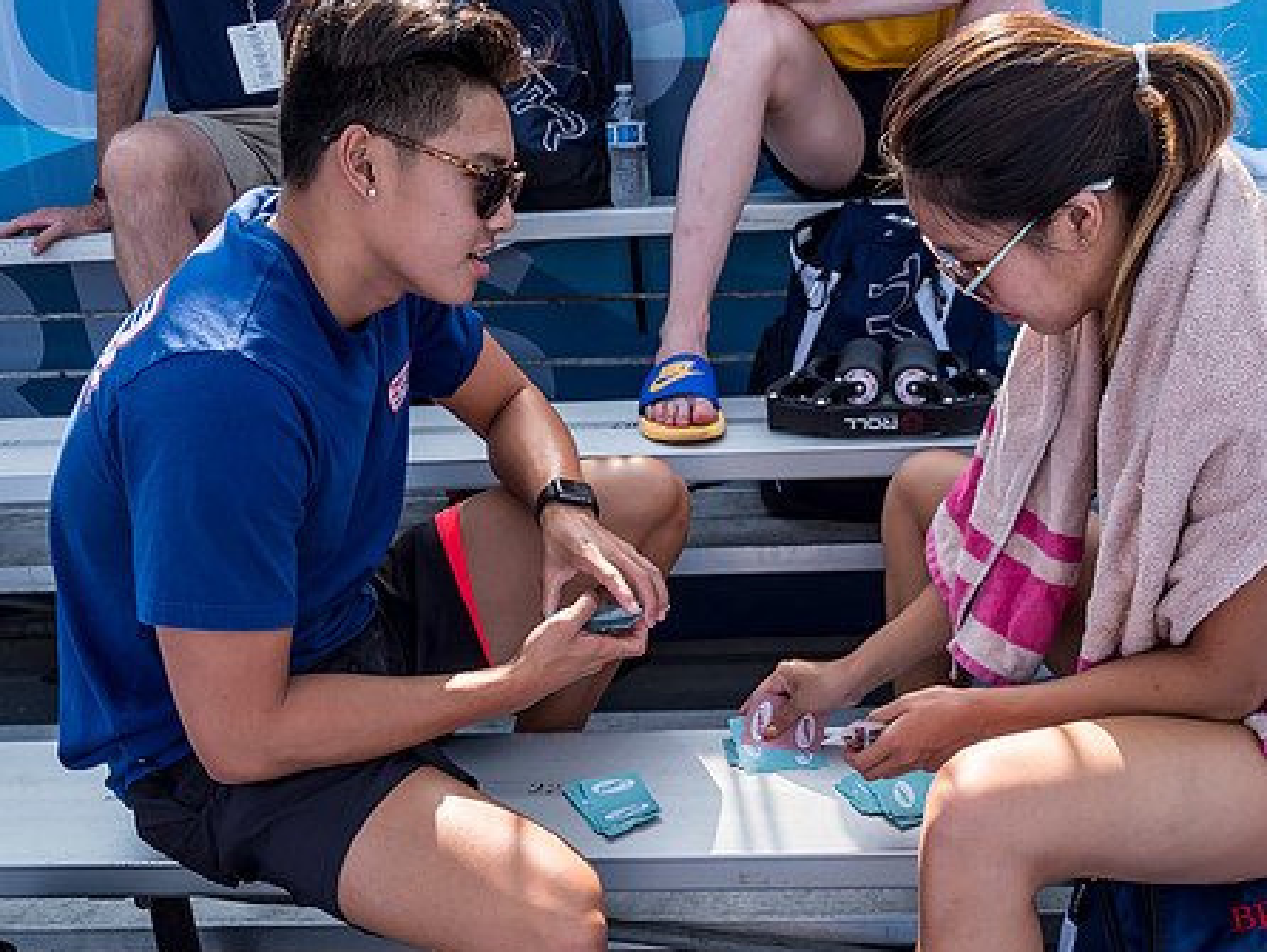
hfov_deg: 47.7
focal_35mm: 39
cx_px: 733
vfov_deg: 36.8
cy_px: 556
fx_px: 1428
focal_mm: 15
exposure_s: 1/640
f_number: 4
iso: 250
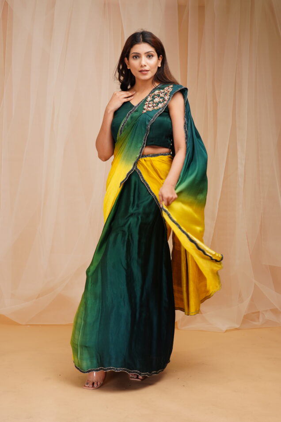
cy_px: 211
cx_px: 140
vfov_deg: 35.1
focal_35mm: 57
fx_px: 667
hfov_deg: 23.8
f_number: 7.1
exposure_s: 1/160
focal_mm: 38
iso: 250
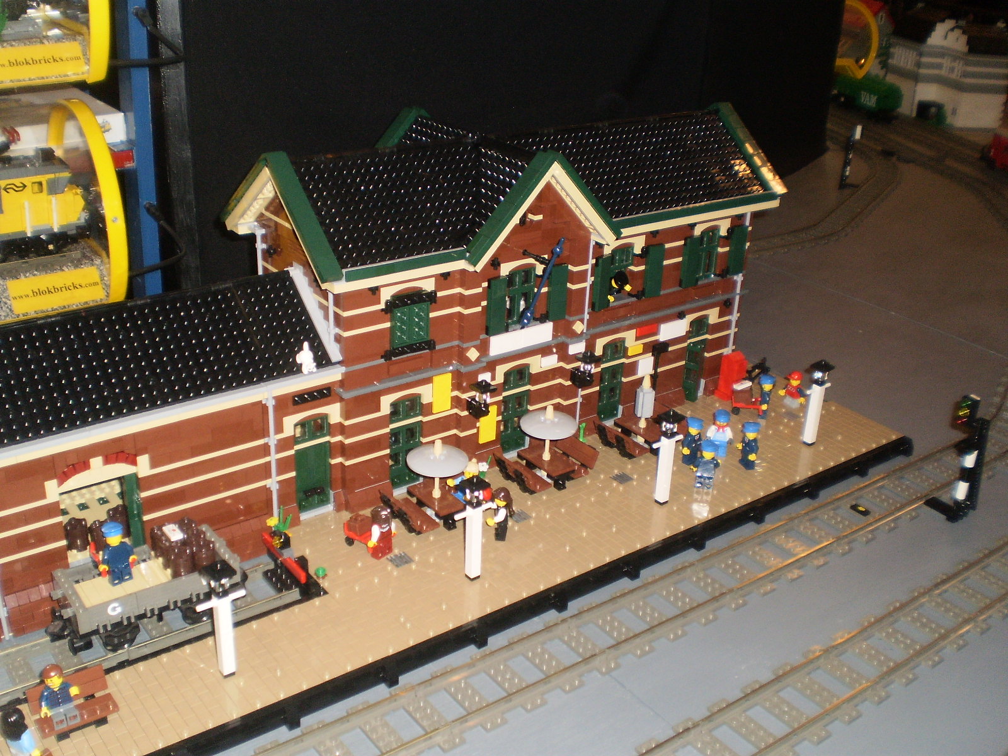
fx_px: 1048
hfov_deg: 51.4
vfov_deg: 39.7
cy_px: 378
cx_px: 504
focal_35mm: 36
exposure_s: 1/30
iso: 125
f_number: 3.1
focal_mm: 6.3
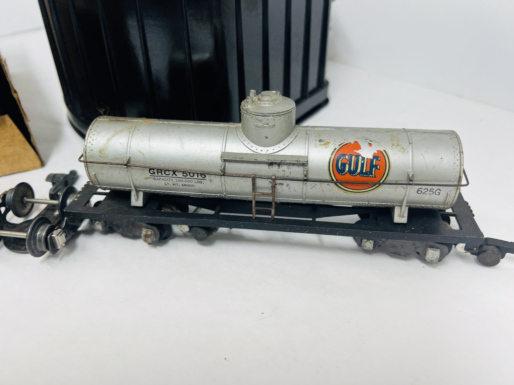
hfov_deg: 67.3
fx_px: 386
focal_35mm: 26
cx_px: 257
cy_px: 192
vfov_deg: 53.1
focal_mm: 5.7
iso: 32
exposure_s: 1/147
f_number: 1.5
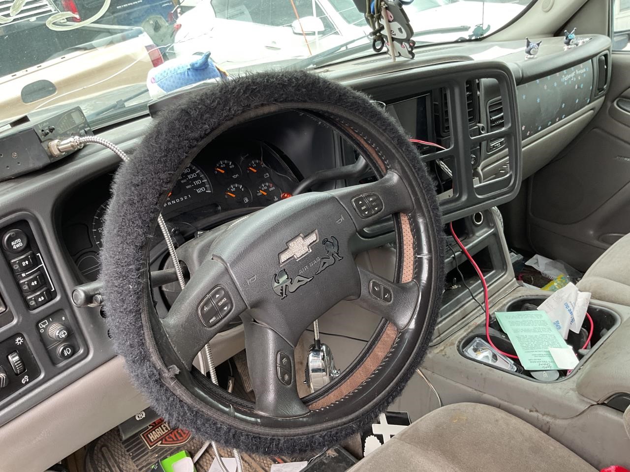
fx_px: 528
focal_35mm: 29
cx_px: 315
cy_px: 236
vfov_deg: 48.2
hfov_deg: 61.7
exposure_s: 1/60
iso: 50
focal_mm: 3
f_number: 1.8
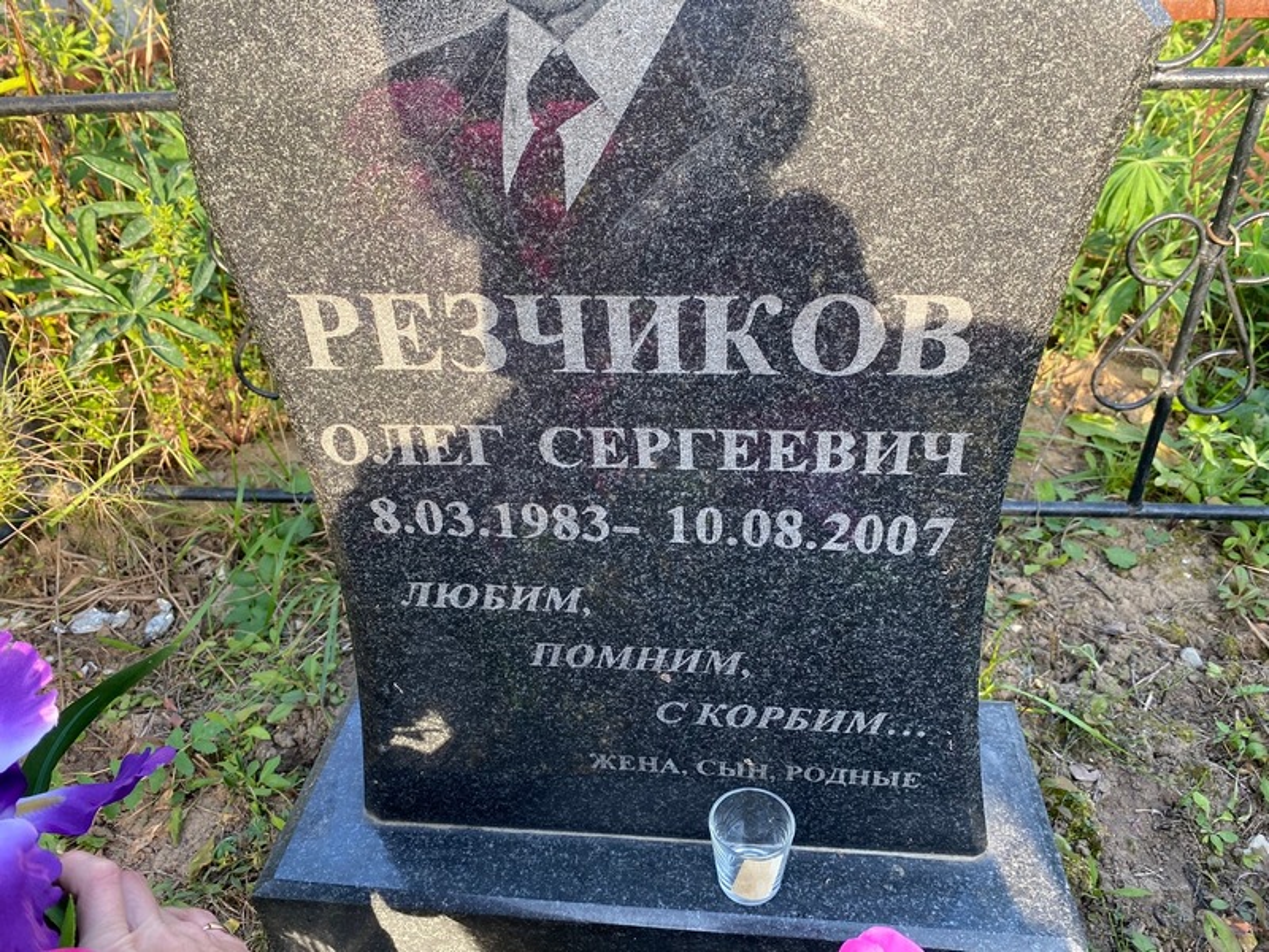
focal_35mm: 26
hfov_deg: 67.3
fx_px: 953
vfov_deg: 53.1
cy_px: 476
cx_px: 634
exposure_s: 1/142
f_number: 1.8
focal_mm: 4.25
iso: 32
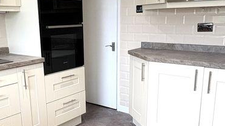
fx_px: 251
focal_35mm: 42
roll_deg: +1.9
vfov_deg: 28.2
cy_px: 80
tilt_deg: -13.9
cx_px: 93
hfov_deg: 48.1
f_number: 2.2
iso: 200
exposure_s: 1/100
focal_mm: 2.22
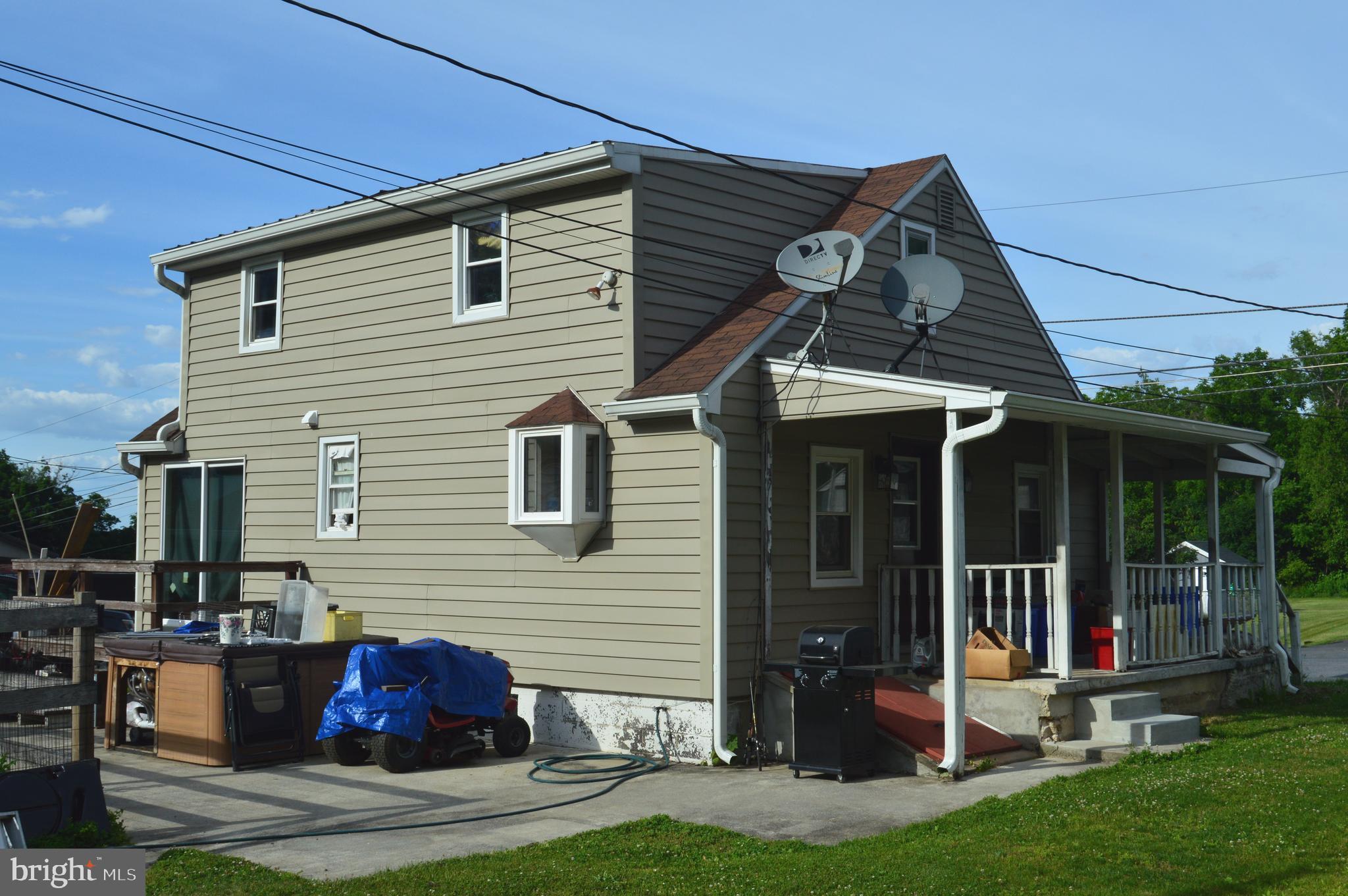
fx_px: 1459
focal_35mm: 39
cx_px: 674
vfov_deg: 34.1
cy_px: 448
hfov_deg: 49.6
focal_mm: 26
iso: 320
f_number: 11
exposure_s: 1/500
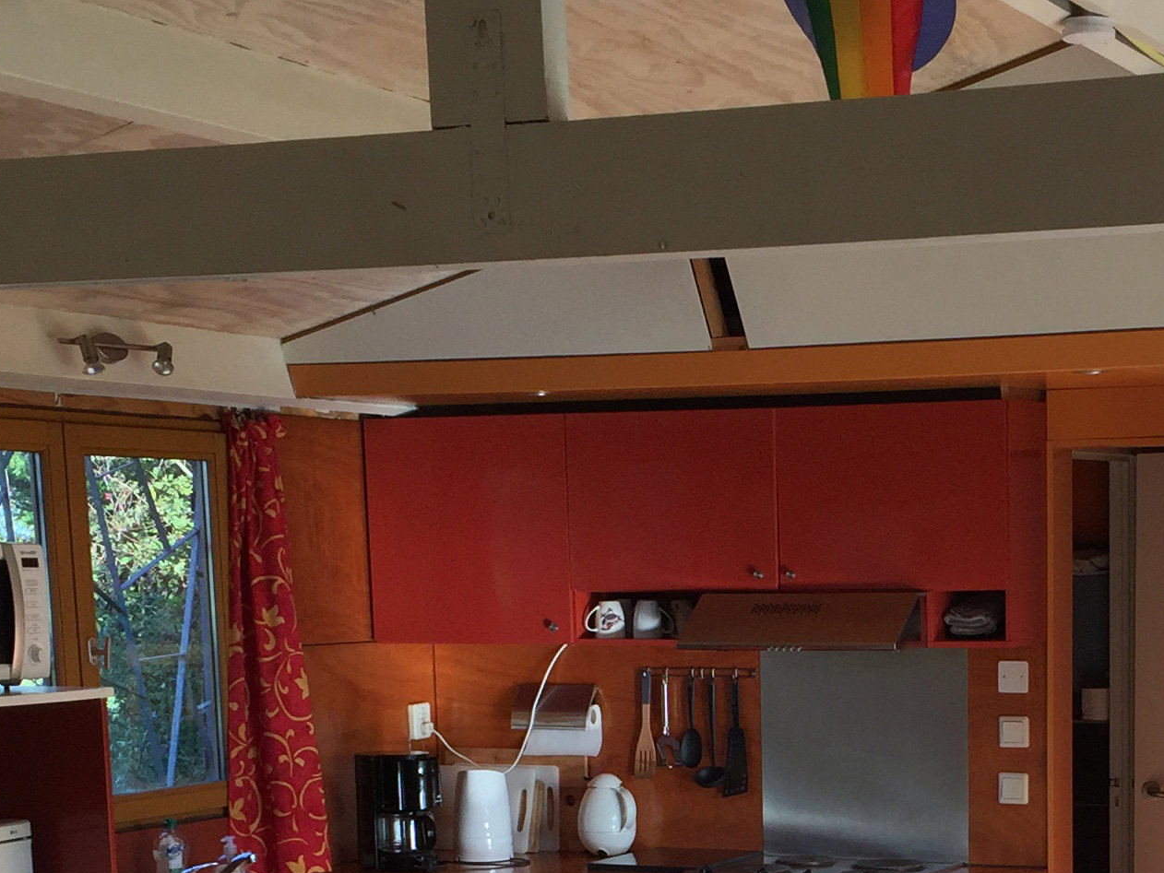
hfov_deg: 25.6
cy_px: 936
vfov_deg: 18.9
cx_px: 886
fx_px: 2522
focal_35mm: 75
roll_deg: -0.2
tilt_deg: -9.8
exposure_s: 1/243
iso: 32
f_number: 2.2
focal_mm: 4.15
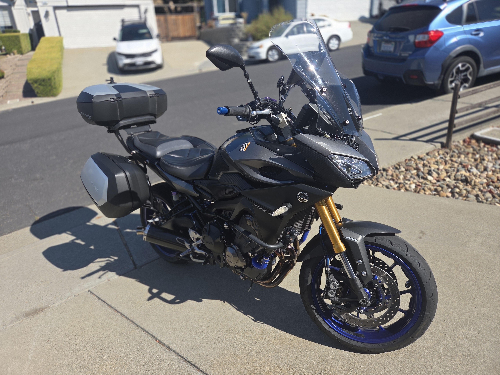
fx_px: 332
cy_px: 188
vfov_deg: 58.9
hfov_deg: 73.9
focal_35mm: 23
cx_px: 250
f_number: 1.8
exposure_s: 1/4274
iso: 80
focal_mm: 5.4
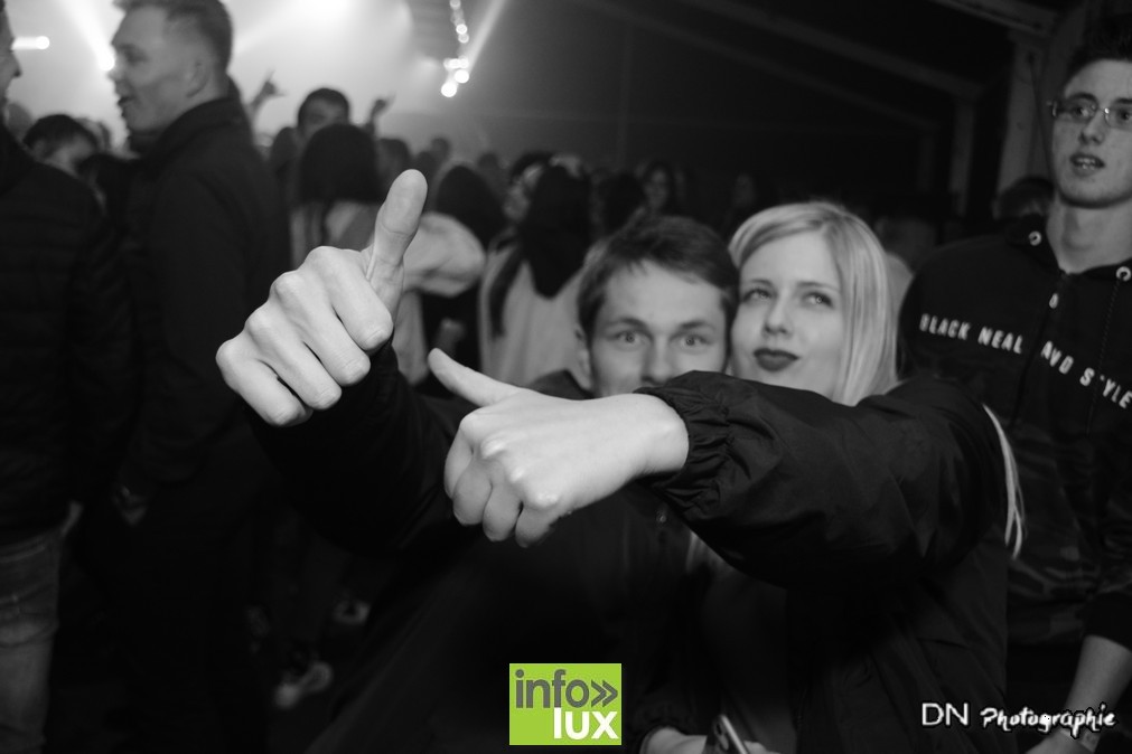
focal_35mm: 36
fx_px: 1132
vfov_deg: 36.9
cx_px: 566
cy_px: 377
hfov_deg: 53.1
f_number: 4
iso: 1600
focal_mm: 24
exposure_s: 1/60
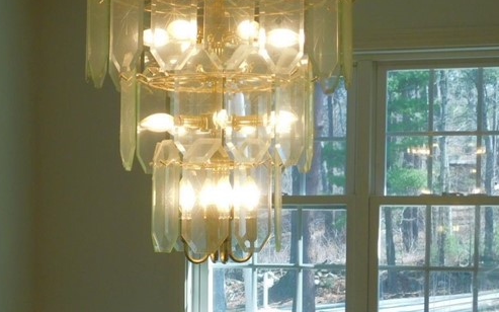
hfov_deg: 20.9
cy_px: 320
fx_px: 1346
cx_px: 153
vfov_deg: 13.0
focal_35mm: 99
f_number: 3.7
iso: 125
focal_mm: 8
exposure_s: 1/125
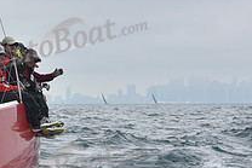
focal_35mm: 257
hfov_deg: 7.9
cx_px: -85
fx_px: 1800
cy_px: 123
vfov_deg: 5.4
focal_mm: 92
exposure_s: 1/800
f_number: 10
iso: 250
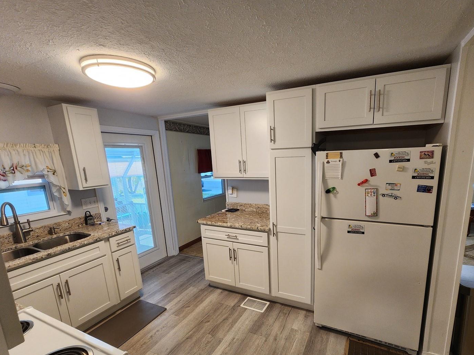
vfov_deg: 81.2
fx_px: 205
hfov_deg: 97.7
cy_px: 203
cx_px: 266
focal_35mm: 15
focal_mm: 2.2
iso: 160
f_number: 2.2
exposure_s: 1/60
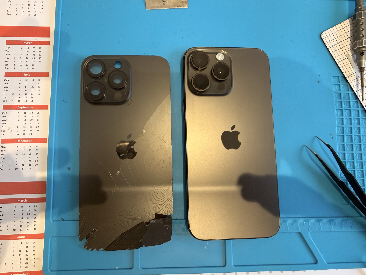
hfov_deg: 69.4
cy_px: 138
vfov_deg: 54.9
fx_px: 264
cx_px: 183
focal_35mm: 25
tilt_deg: -81.9
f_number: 2.2
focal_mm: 2.22
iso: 160
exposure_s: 1/99
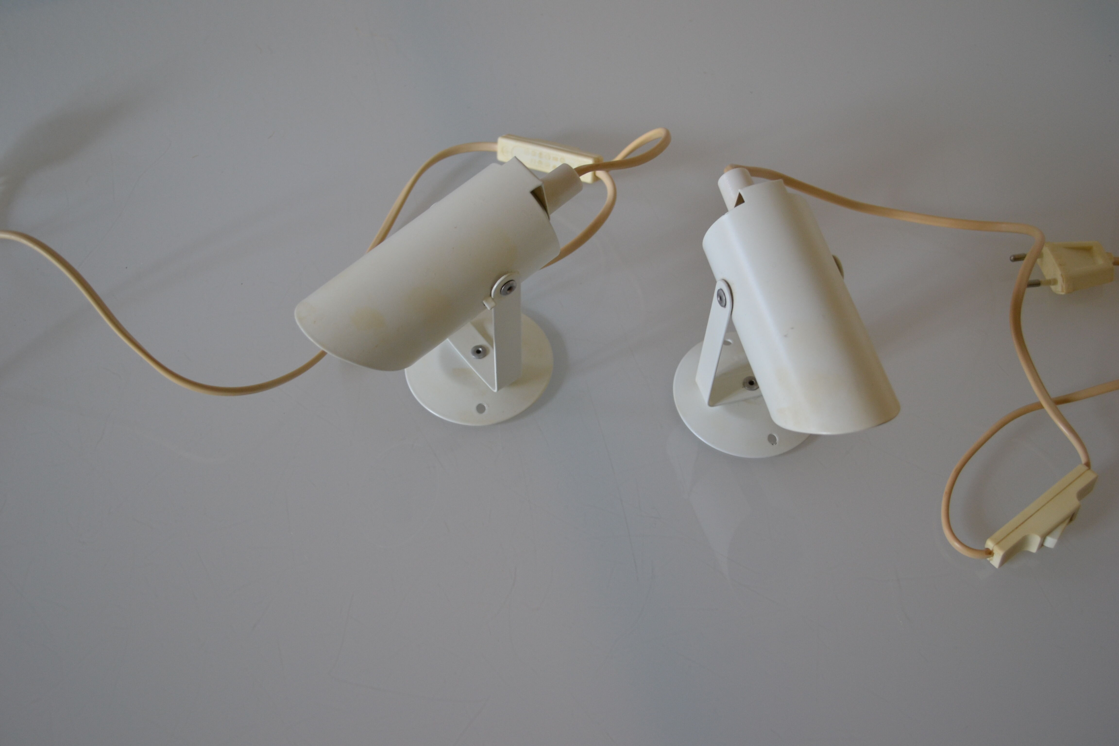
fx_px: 1119
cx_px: 560
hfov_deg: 53.1
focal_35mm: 36
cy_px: 373
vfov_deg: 36.9
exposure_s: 1/50
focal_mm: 24
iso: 400
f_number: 4
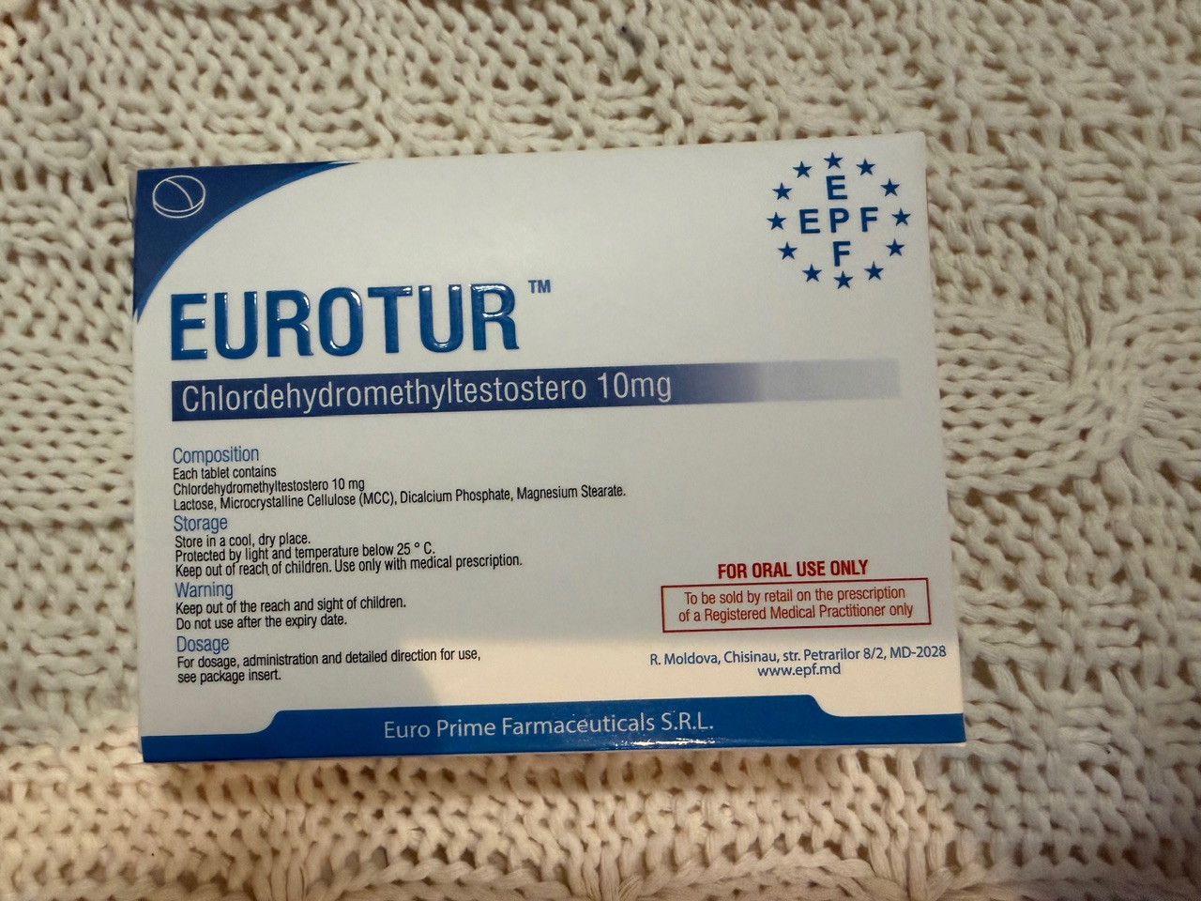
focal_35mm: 26
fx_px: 902
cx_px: 600
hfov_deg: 67.3
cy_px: 450
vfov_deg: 53.1
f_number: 2.2
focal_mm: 2.22
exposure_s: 1/50
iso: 400
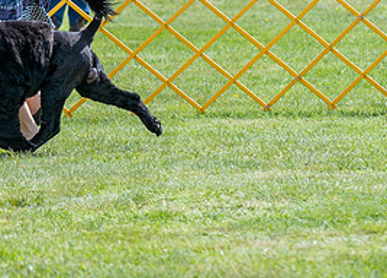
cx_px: -27
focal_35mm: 326
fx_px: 3591
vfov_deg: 4.4
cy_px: -47
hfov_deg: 6.1
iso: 400
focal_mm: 121
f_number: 5
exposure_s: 1/1600
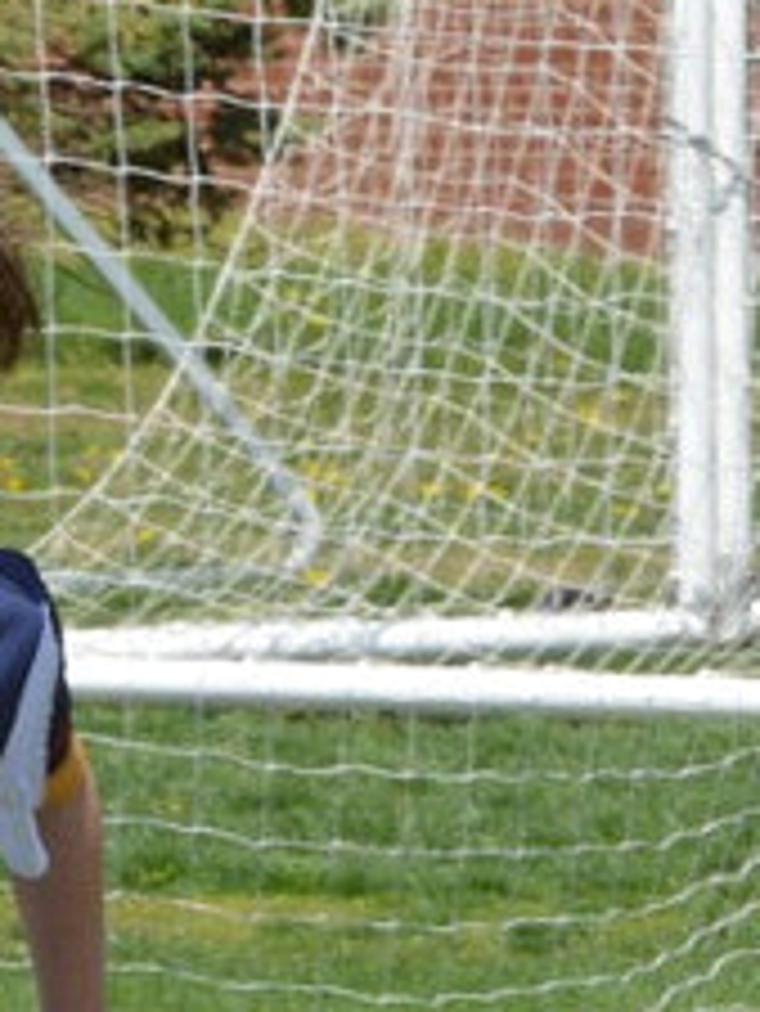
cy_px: 821
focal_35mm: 1368
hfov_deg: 1.1
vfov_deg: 1.4
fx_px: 40008
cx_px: 184
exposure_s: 1/125
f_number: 22
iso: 560
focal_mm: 200
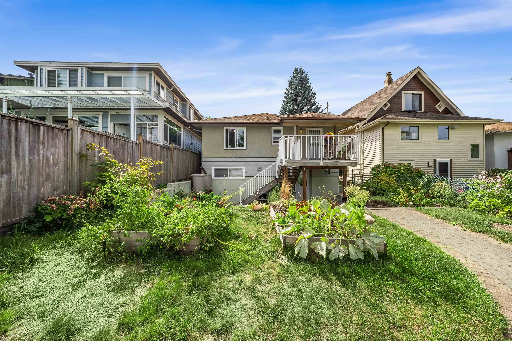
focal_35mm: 14
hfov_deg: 106.3
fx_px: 192
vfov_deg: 83.3
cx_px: 256
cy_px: 170
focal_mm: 9
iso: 250
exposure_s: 1/400
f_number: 9
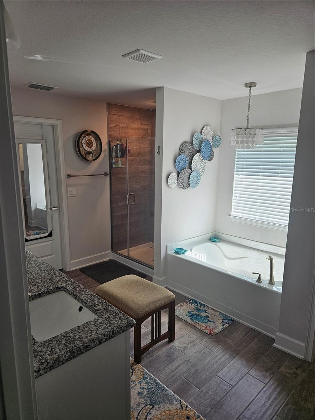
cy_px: 210
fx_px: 279
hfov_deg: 58.9
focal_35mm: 23
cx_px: 158
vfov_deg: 73.9
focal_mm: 5.4
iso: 40
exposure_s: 1/120
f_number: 1.8
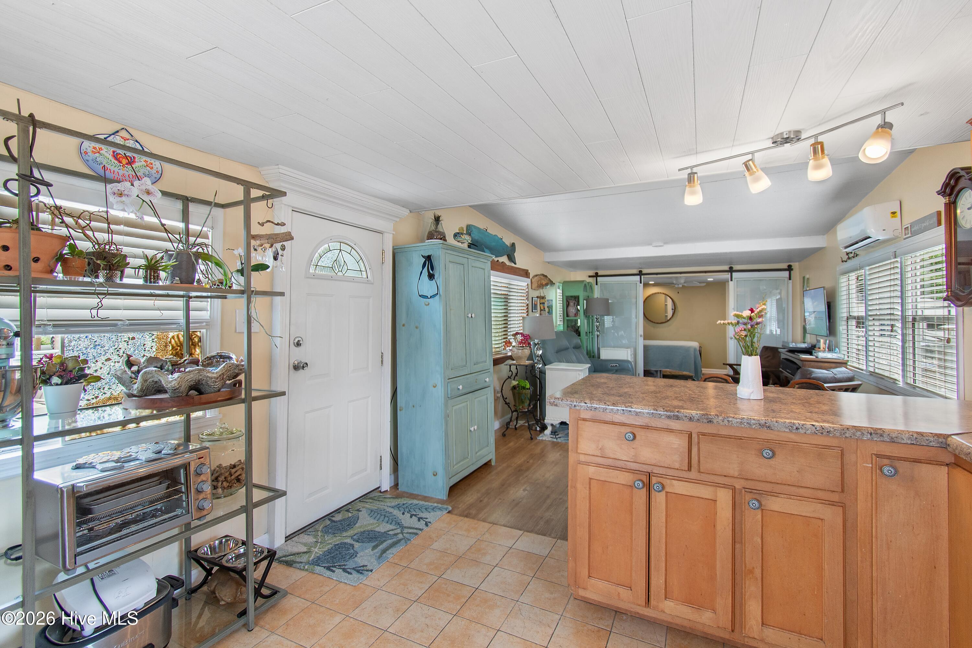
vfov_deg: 77.3
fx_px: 405
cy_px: 324
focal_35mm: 15
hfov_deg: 100.4
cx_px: 486
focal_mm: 10
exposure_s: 1/30
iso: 100
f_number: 4.5
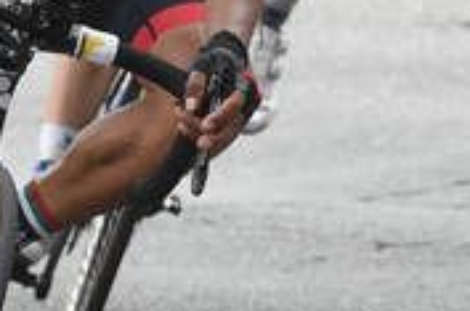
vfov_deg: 2.0
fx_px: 9023
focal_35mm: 693
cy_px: 197
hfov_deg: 3.0
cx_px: 1144
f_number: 7.1
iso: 3200
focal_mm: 102
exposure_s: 1/1000
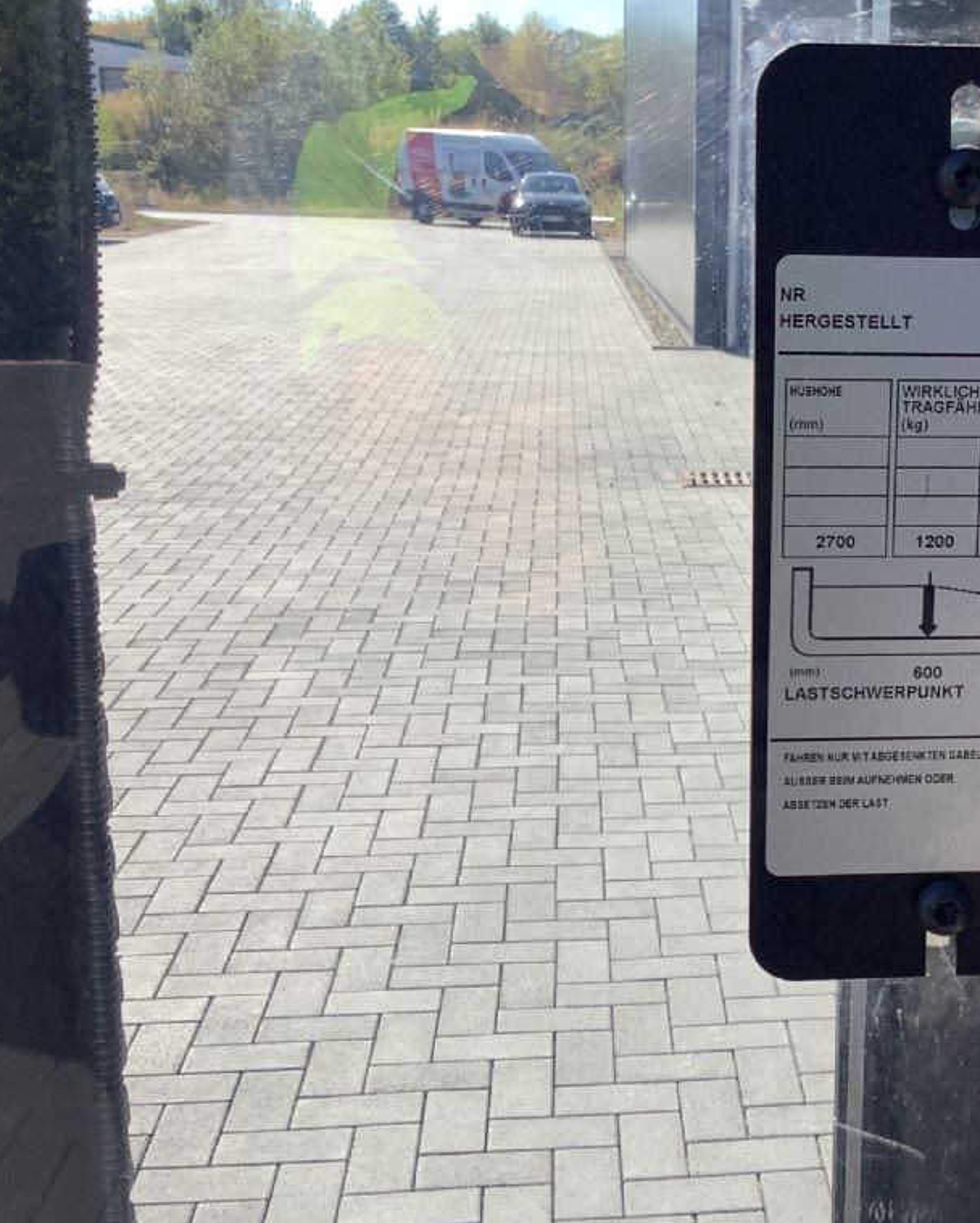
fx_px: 1848
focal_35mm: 51
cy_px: 591
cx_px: 790
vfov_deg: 36.6
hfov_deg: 29.0
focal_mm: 3.3
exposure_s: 1/702
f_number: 2.4
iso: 25
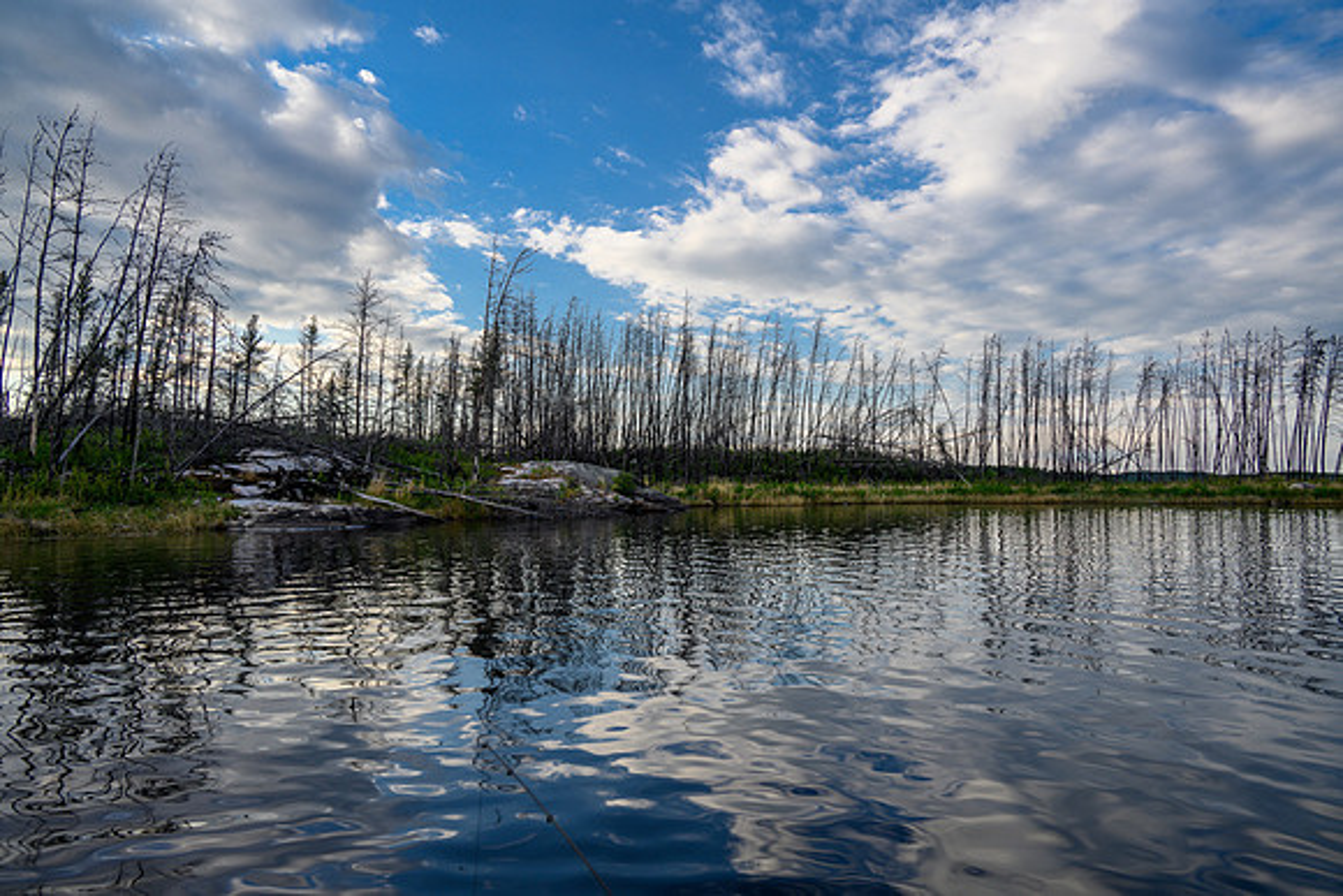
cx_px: 672
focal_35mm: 24
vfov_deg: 53.2
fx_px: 896
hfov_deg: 73.7
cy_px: 448
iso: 100
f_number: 8
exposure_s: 1/50
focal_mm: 24
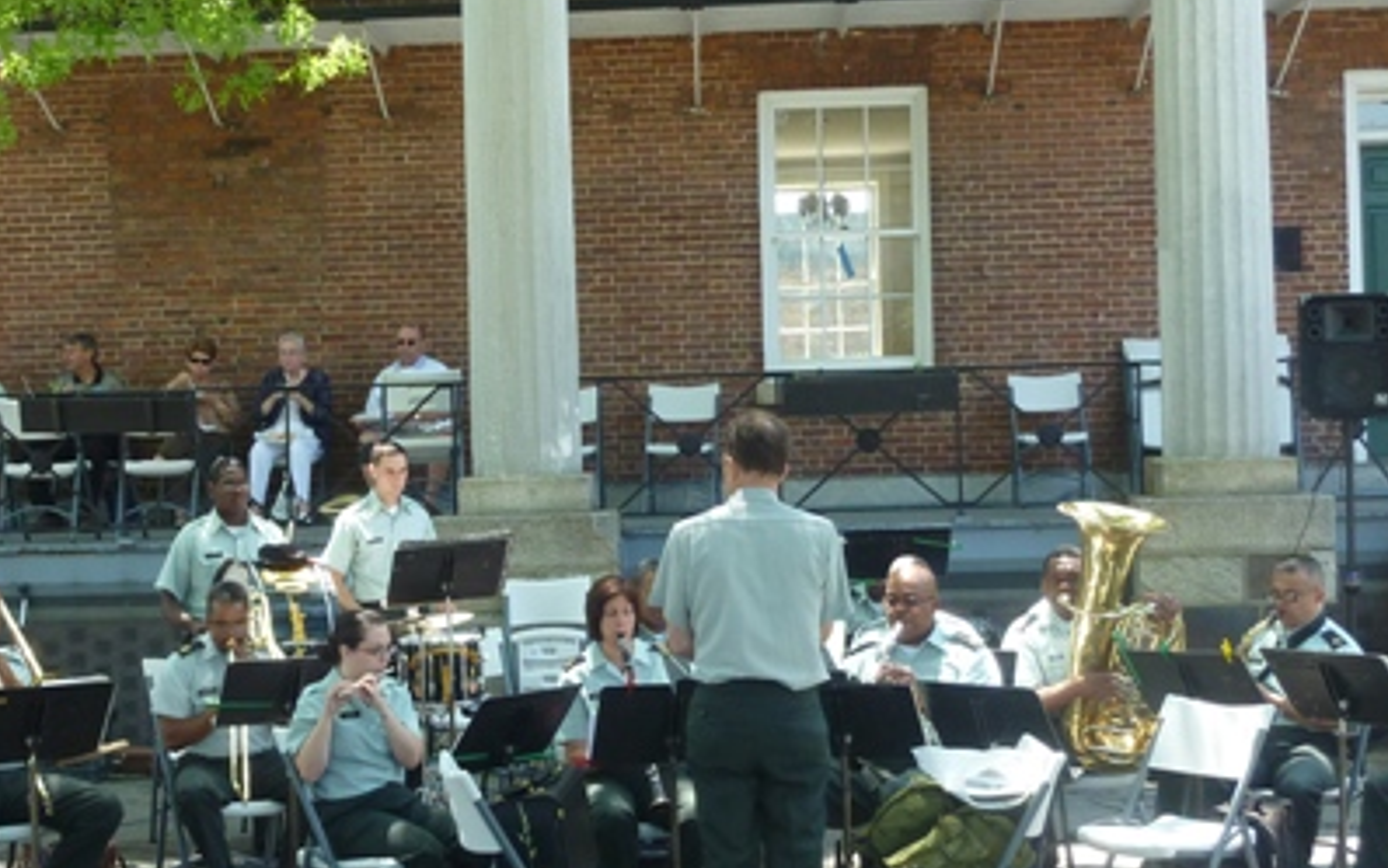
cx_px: 575
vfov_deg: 20.6
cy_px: 432
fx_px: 2384
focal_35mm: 63
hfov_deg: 32.4
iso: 160
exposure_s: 1/100
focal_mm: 6.1
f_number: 3.6
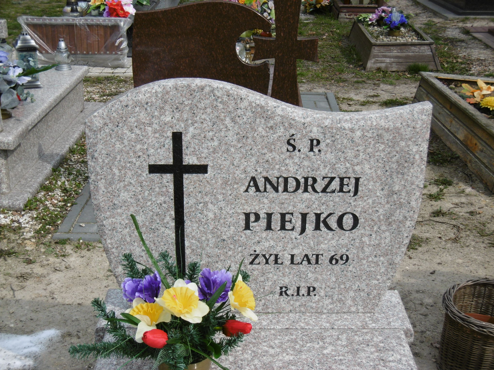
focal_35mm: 59
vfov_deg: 24.8
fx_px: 842
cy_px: 185
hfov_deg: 32.7
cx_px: 247
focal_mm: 10.5
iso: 100
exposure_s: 1/800
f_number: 4.2
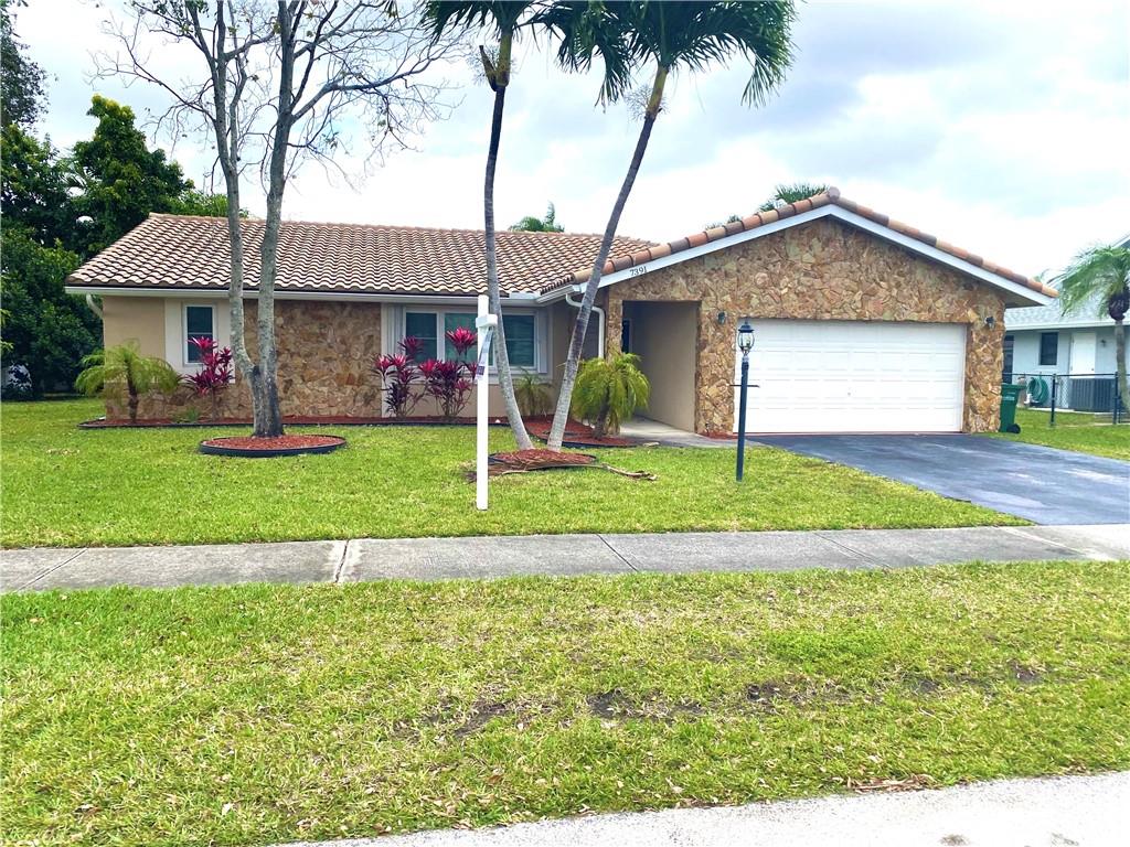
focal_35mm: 26
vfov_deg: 53.1
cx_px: 565
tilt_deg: -2.8
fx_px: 849
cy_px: 424
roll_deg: -0.2
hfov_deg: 67.3
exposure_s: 1/1395
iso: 32
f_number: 1.8
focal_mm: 4.25
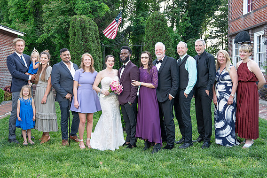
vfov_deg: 39.9
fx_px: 245
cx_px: 116
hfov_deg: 57.0
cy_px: 79
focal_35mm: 33
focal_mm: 28
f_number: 4
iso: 250
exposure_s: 1/200
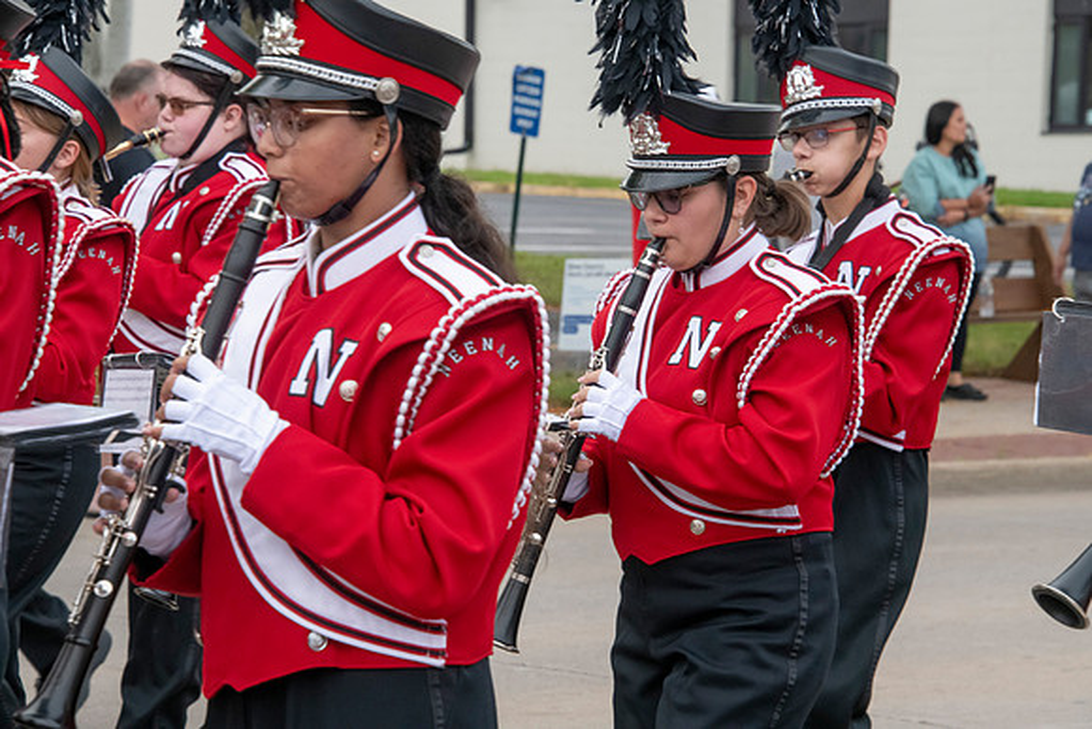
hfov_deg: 12.8
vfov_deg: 8.6
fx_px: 4854
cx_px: 546
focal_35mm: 160
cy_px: 364
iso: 3200
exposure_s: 1/320
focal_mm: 160
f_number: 11
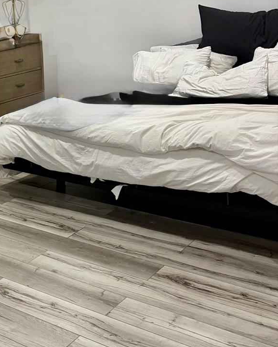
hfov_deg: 26.6
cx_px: 2
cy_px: 139
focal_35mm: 54
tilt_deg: -13.8
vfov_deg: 34.6
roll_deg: +4.5
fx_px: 556
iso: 160
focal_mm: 5.96
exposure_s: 1/60
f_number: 1.6
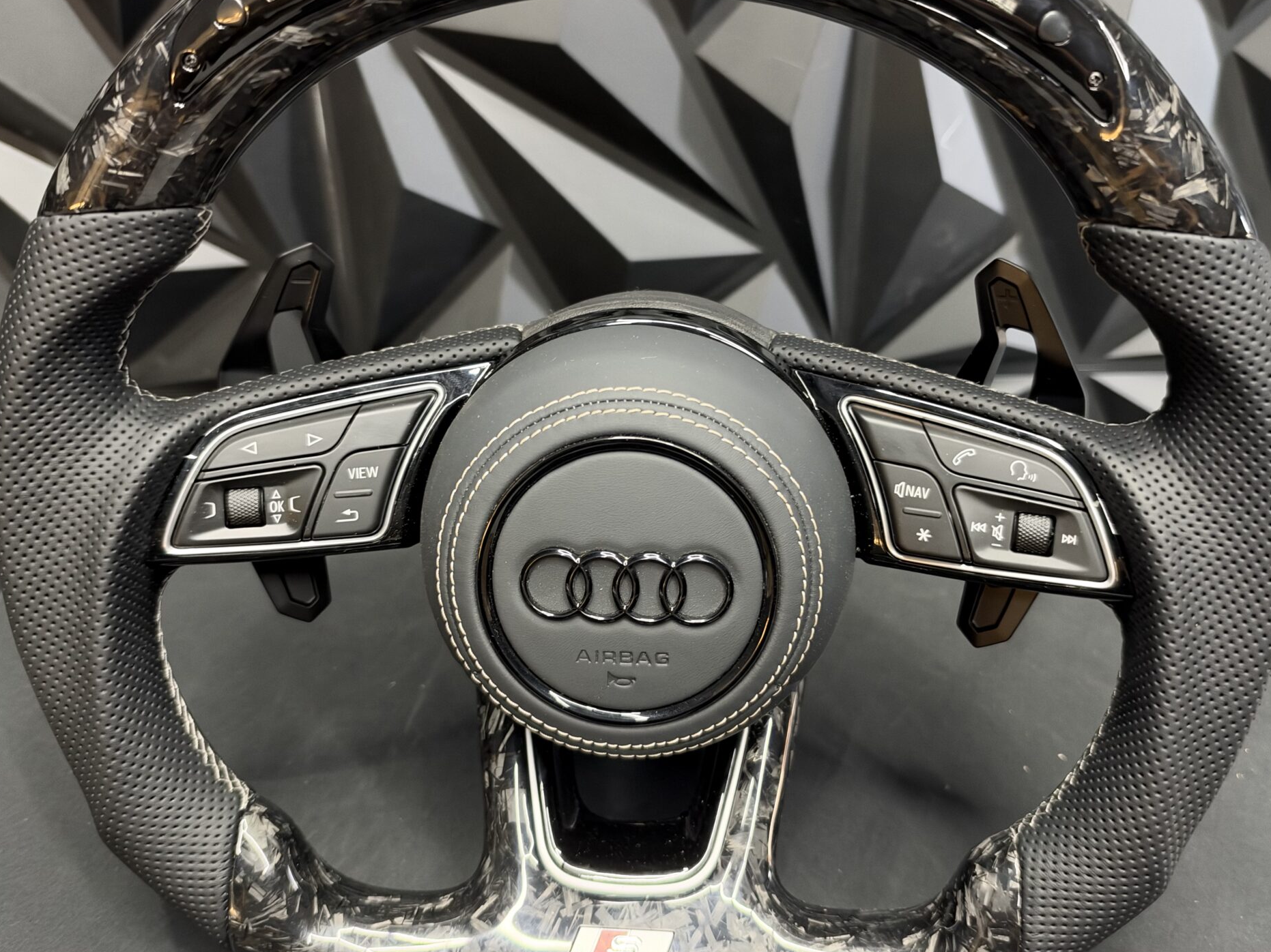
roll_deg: +0.8
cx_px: 646
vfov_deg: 42.9
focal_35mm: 33
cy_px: 449
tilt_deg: -30.8
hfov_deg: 55.4
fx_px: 1212
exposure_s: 1/40
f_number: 1.48
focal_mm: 6.93
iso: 500
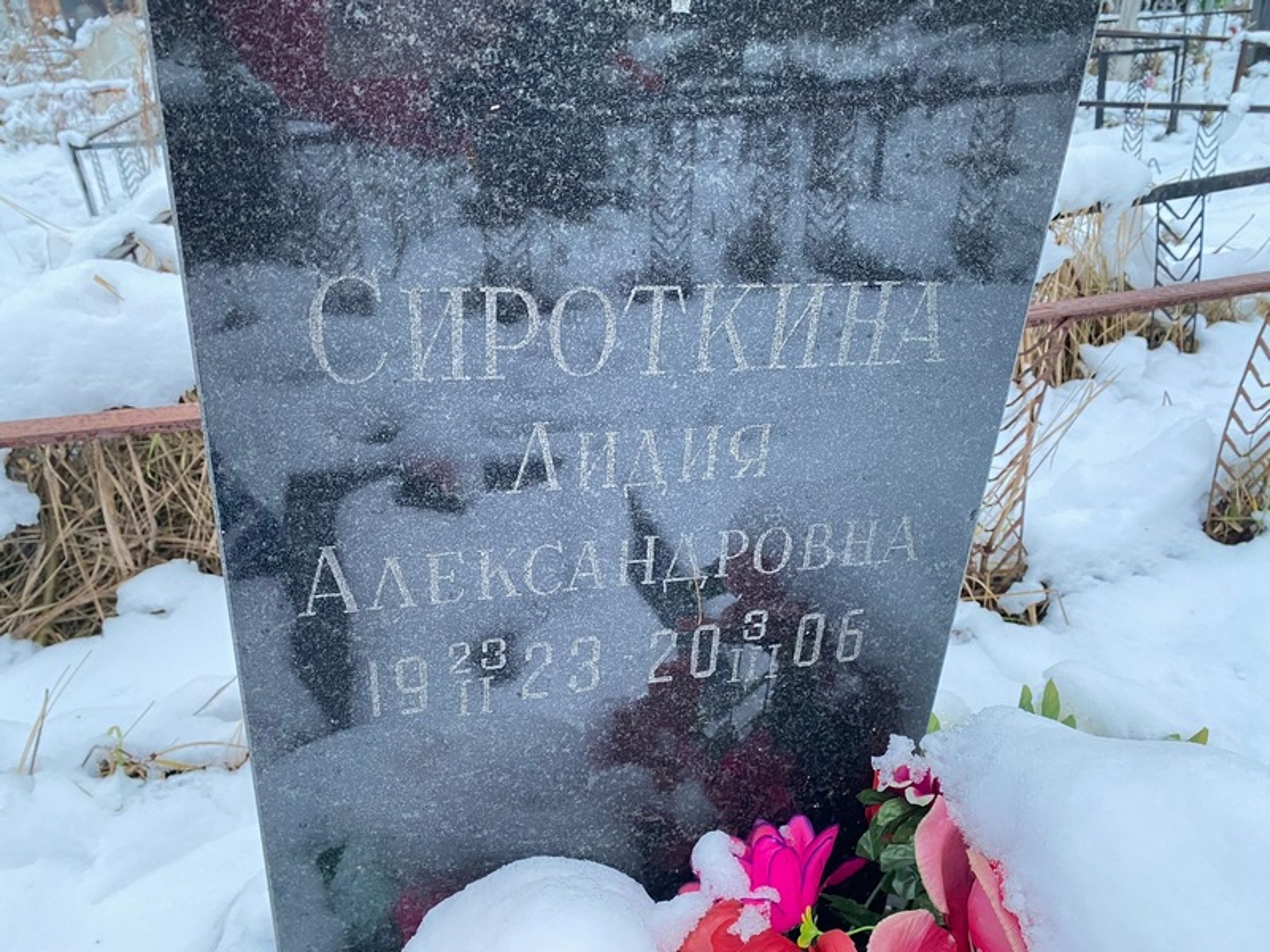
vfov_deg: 53.1
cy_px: 476
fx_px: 954
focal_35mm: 26
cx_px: 635
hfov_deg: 67.3
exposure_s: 1/60
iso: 250
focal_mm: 4.25
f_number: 1.8
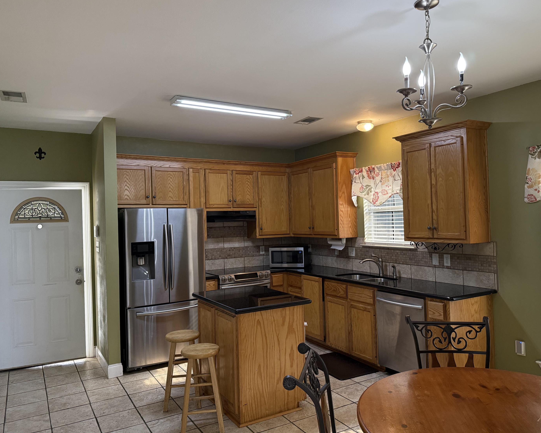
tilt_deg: +0.6
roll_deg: +1.3
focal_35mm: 26
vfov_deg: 54.9
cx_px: 274
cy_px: 211
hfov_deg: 66.0
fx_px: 416
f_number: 1.78
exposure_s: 1/197
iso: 320
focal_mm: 6.76
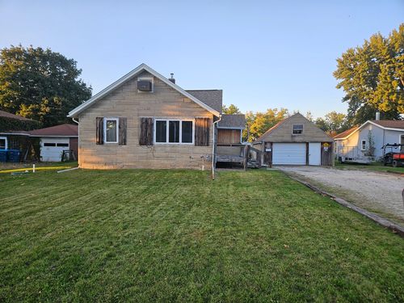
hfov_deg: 73.9
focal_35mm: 23
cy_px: 152
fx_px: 268
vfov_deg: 58.9
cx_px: 202
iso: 25
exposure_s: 1/222
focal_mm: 5.4
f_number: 1.8
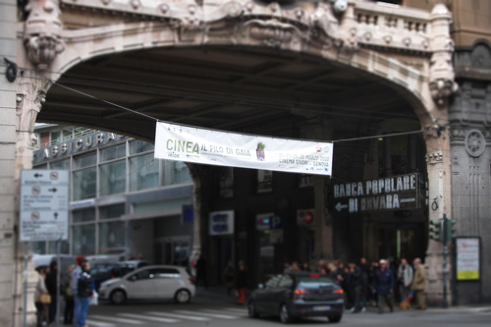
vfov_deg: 31.9
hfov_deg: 46.4
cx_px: 246
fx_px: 573
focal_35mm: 42
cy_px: 164
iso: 160
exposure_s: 1/400
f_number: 4.2
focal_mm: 28
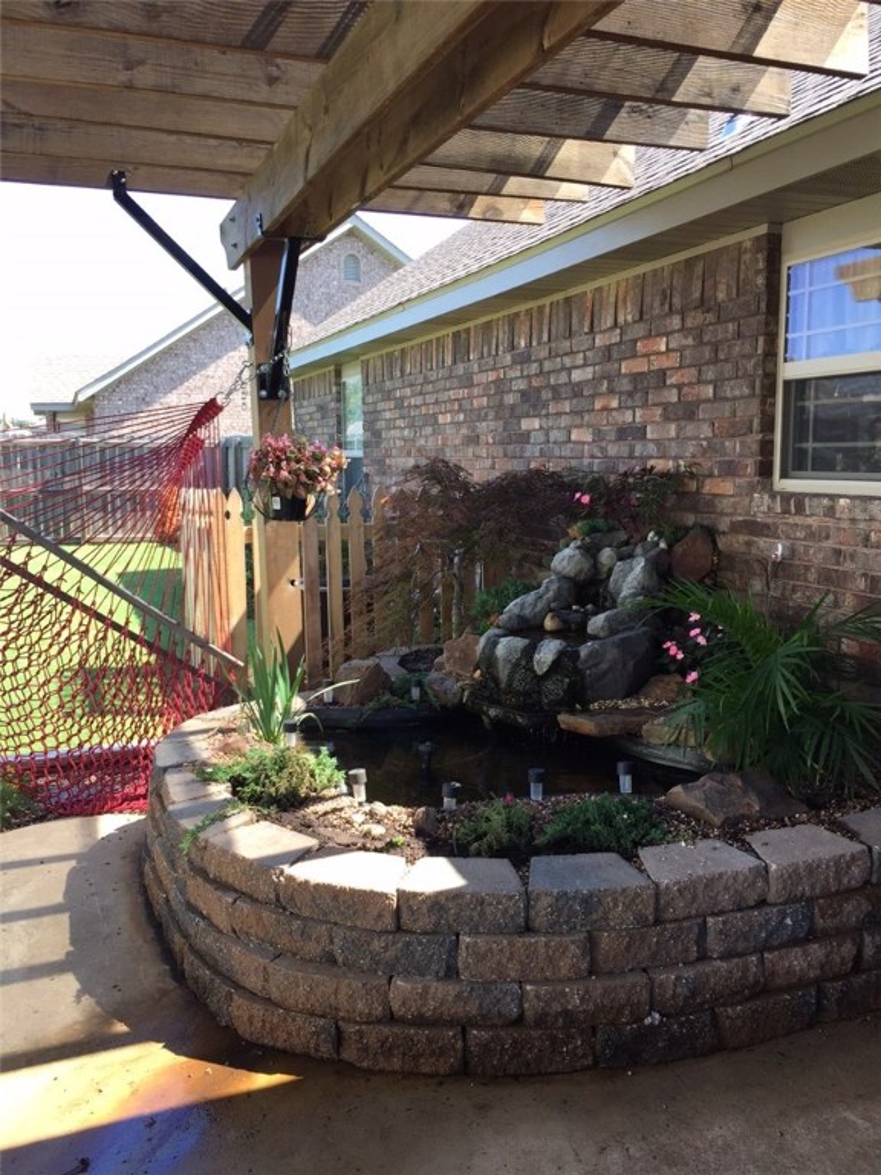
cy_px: 588
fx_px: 984
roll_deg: +0.5
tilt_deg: -6.6
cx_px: 440
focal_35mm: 29
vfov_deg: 61.7
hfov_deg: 48.2
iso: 32
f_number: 2.2
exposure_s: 1/226
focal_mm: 4.15
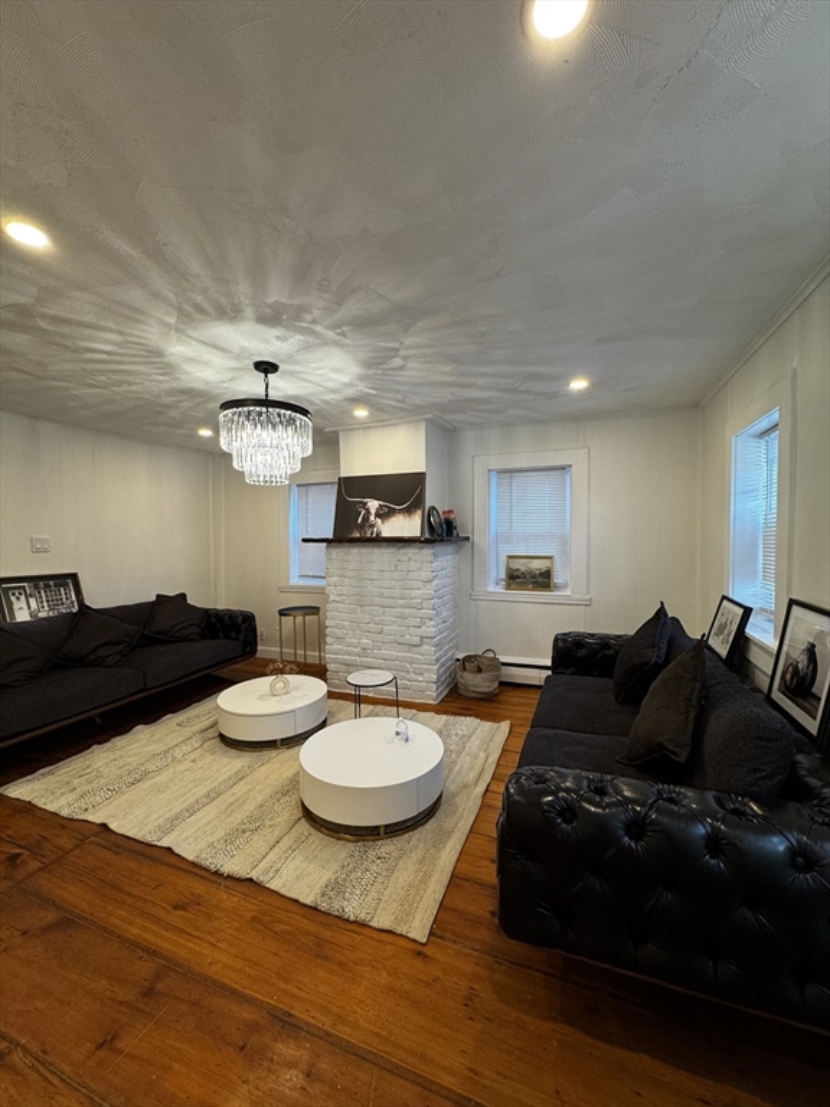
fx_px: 448
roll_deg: +0.5
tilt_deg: -1.9
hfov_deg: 85.7
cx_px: 415
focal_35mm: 14
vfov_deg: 102.1
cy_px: 554
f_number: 2.2
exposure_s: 1/120
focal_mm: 2.22
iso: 160
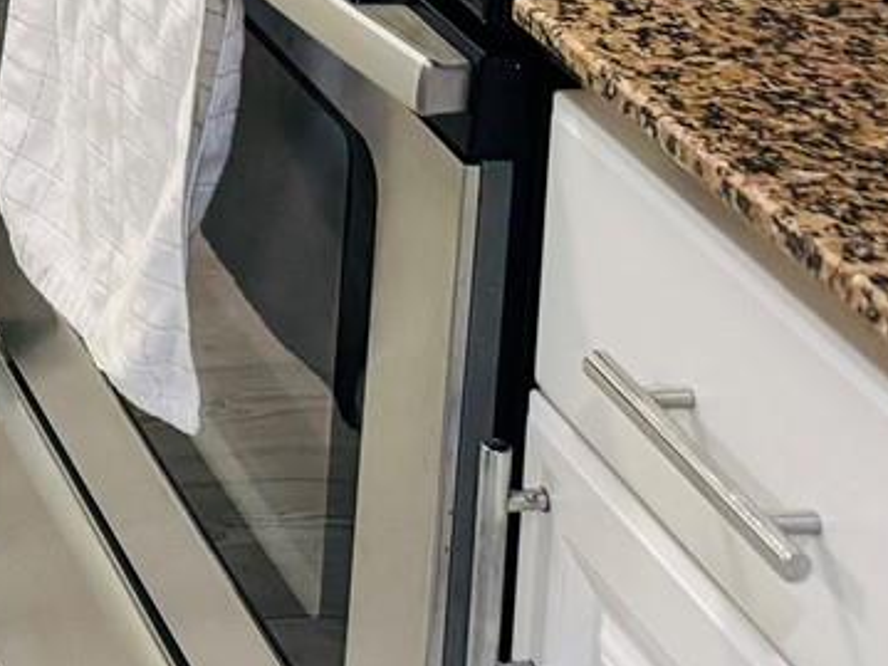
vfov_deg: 12.3
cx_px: -784
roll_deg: +1.0
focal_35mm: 107
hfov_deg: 15.4
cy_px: -654
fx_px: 2744
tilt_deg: -10.7
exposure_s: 1/120
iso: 200
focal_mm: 6.76
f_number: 1.78
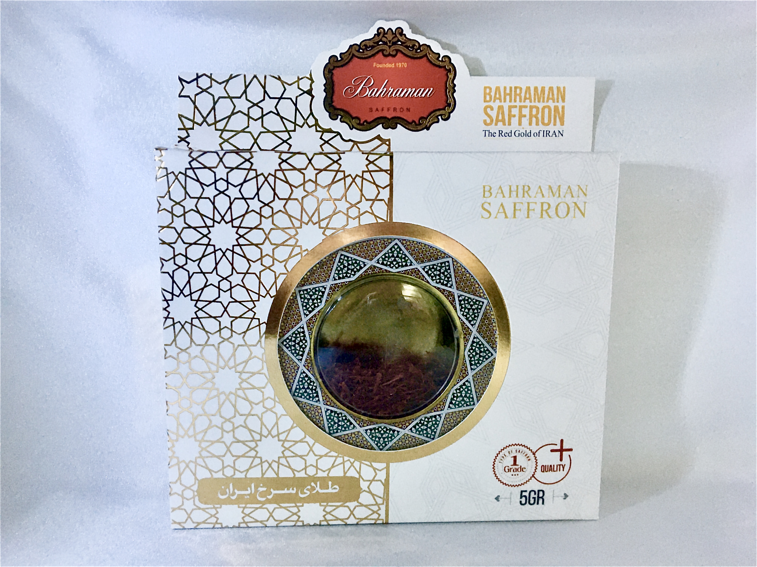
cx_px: 378
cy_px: 284
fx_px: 634
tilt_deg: -6.0
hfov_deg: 61.7
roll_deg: -1.9
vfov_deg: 48.2
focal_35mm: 29
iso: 200
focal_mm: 4.15
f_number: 2.2
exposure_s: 1/17
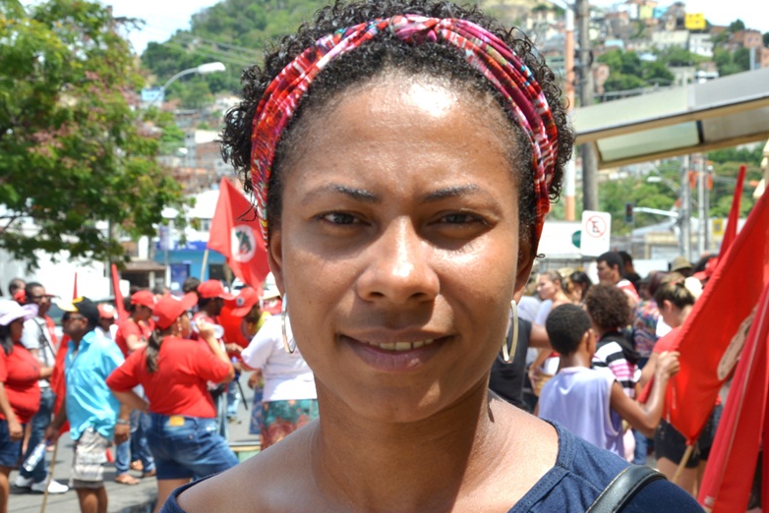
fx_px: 983
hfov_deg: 42.7
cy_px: 259
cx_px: 389
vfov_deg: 29.3
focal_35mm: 46
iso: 140
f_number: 8
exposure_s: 1/250
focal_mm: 30
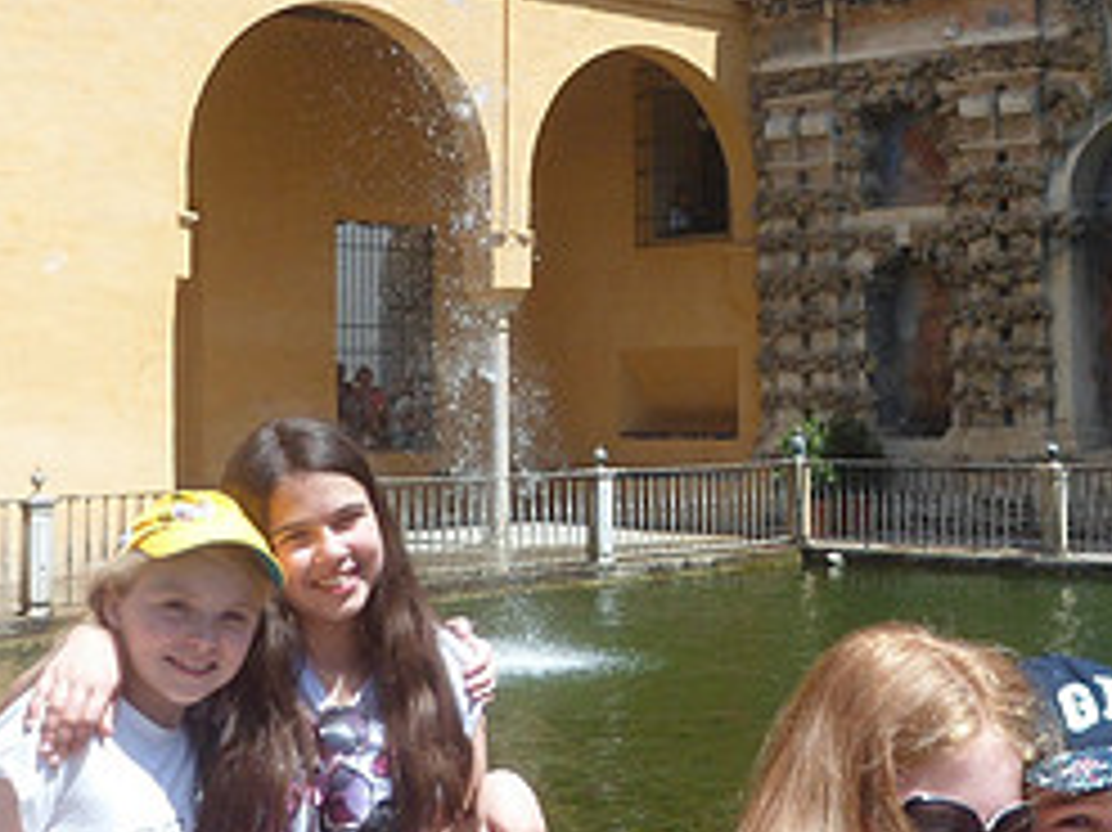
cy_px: 281
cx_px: 761
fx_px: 1959
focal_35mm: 61
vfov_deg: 23.9
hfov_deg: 31.4
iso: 80
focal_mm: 4.9
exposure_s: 1/750
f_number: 3.3
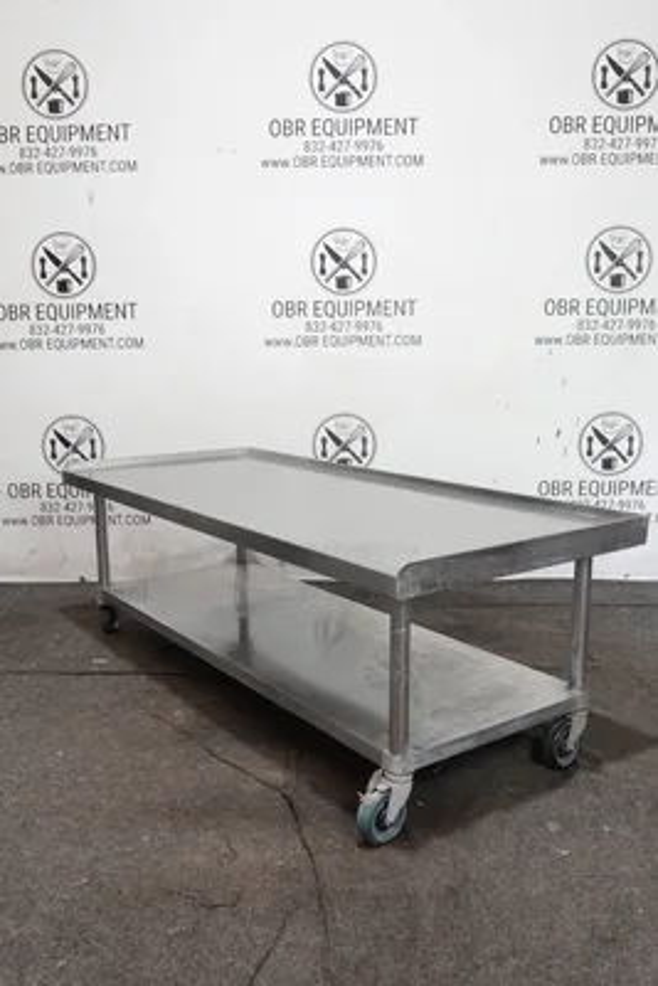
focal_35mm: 33
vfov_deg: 57.2
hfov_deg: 40.0
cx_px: 329
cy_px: 493
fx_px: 904
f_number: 3.5
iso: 800
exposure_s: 1/40
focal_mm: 12.25
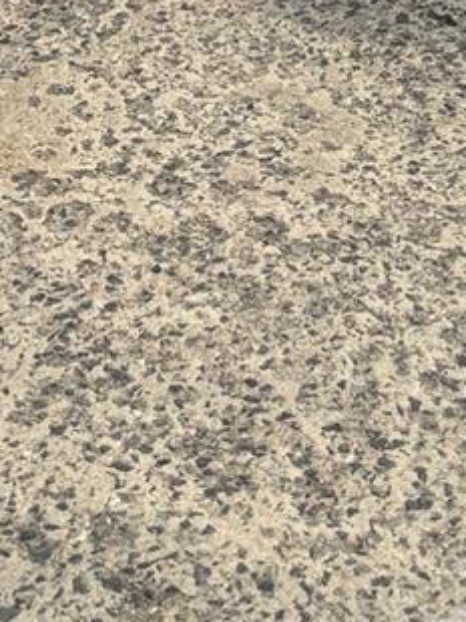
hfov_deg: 12.2
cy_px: -815
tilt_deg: -3.9
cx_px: -48
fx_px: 2139
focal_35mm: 119
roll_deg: +2.5
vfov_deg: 13.0
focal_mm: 6.76
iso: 80
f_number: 1.78
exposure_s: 1/4608
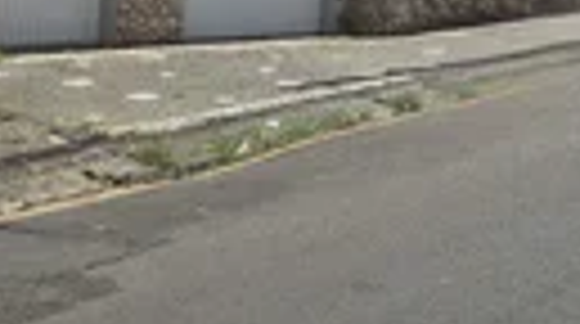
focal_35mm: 75
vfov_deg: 14.5
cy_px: -214
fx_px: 1151
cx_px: 427
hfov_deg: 27.9
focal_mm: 5.4
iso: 25
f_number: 1.8
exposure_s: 1/2500
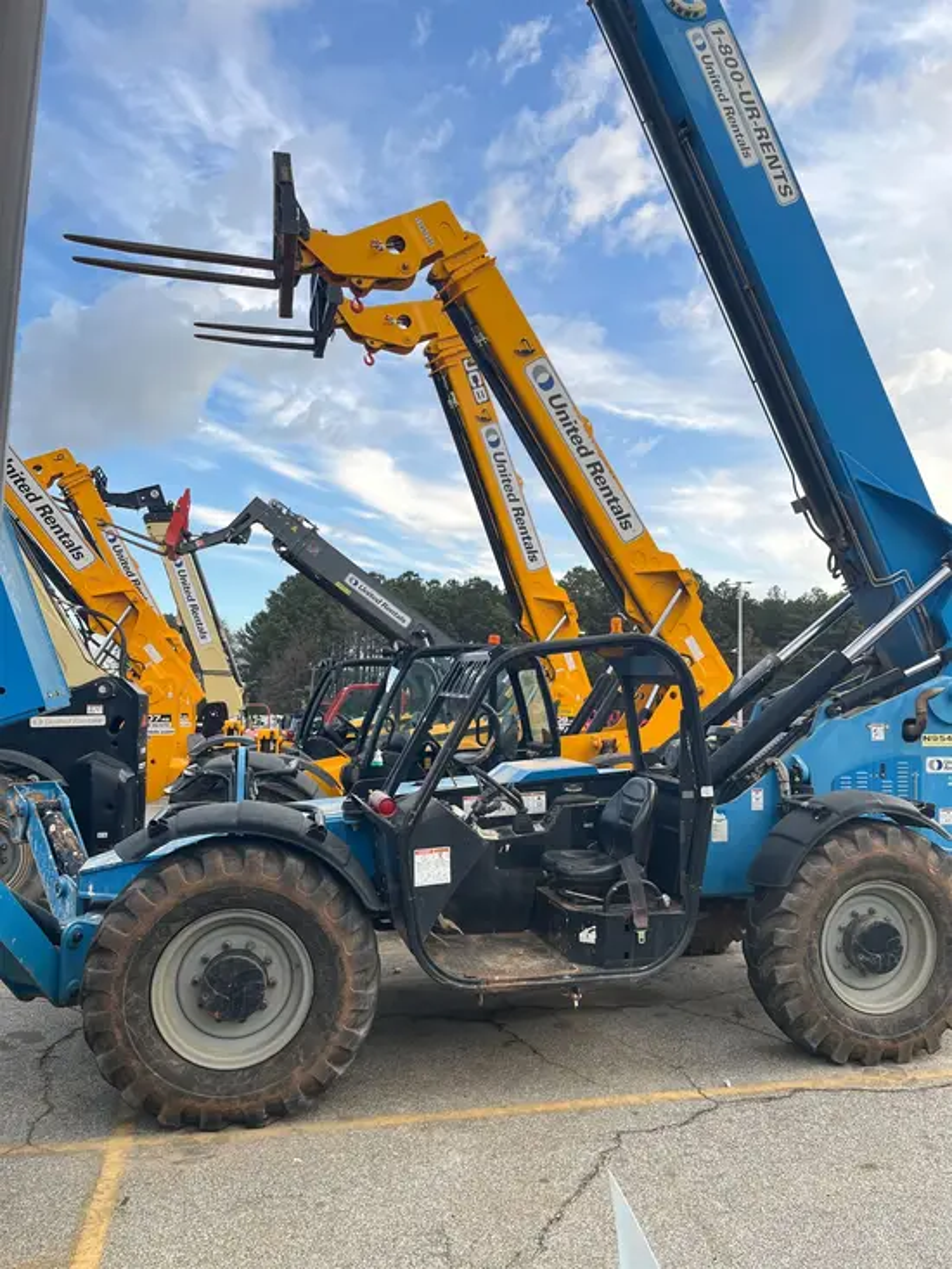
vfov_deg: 67.3
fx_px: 953
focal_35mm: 26
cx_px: 476
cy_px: 634
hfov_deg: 53.1
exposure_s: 1/306
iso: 50
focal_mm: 5.1
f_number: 1.6
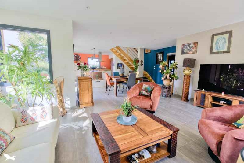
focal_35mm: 16
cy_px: 82
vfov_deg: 73.7
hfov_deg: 96.7
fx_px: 108
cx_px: 122
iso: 800
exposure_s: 1/320
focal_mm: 16
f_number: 8
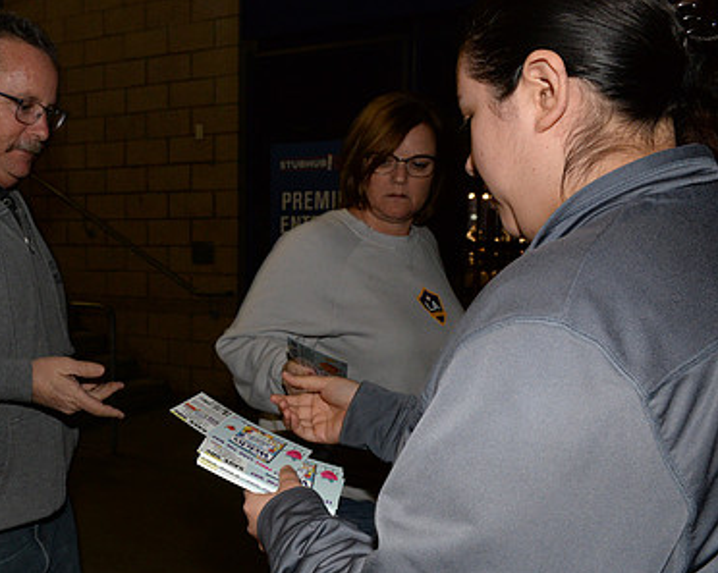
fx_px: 871
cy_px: 337
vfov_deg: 36.3
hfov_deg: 43.4
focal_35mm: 41
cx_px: 181
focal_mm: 28
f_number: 10
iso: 3200
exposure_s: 1/60
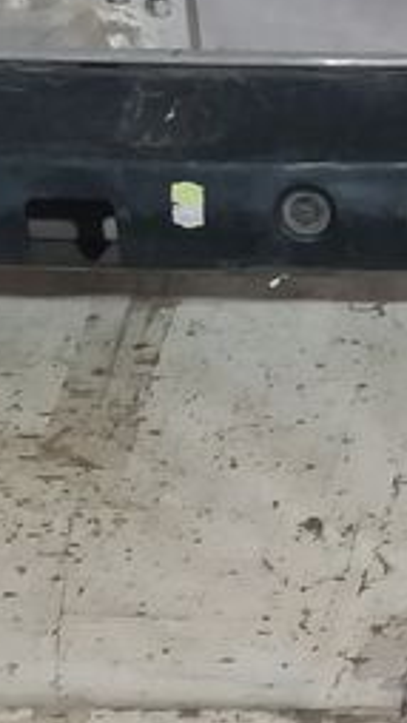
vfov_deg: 17.8
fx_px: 2301
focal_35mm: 120
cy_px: 293
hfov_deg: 9.2
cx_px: 922
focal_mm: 3.7
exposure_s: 1/33
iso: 160
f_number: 1.9
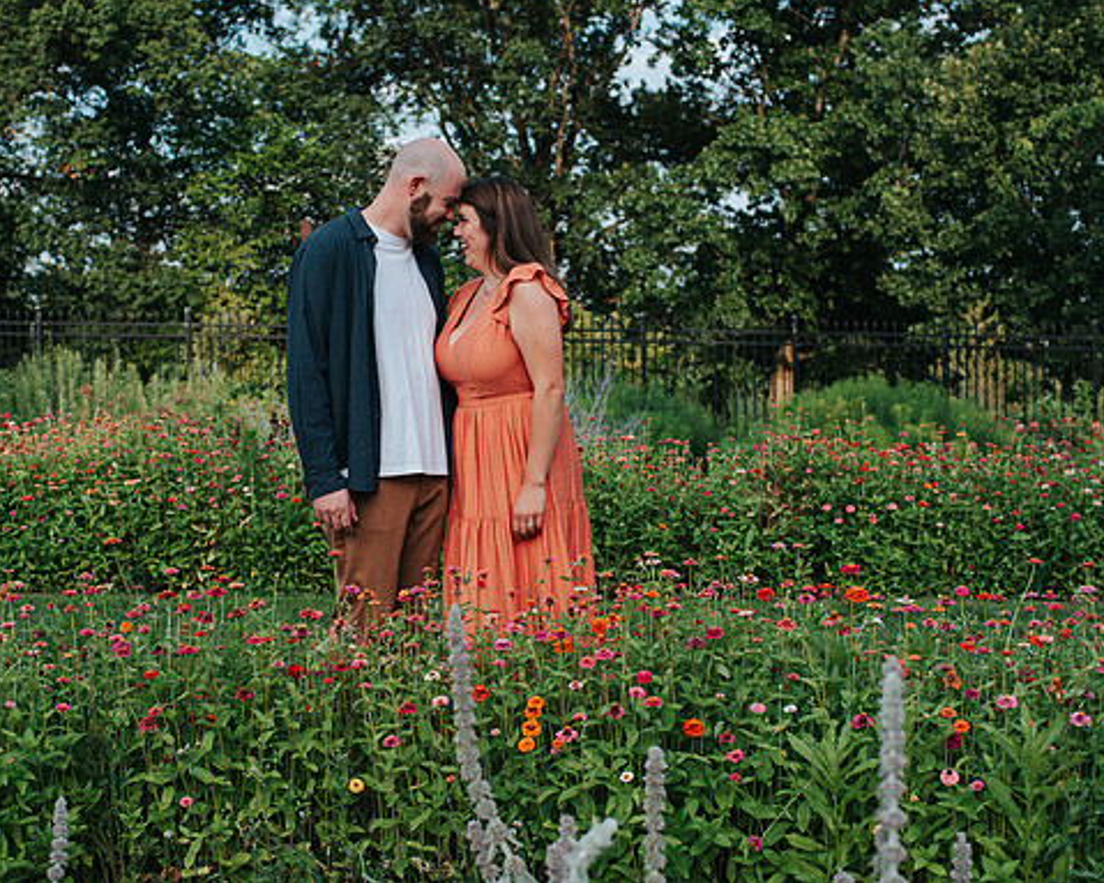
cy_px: 439
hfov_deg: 40.3
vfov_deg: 32.7
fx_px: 1503
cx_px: 504
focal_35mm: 46
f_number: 2.8
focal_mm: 35
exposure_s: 1/1250
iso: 320
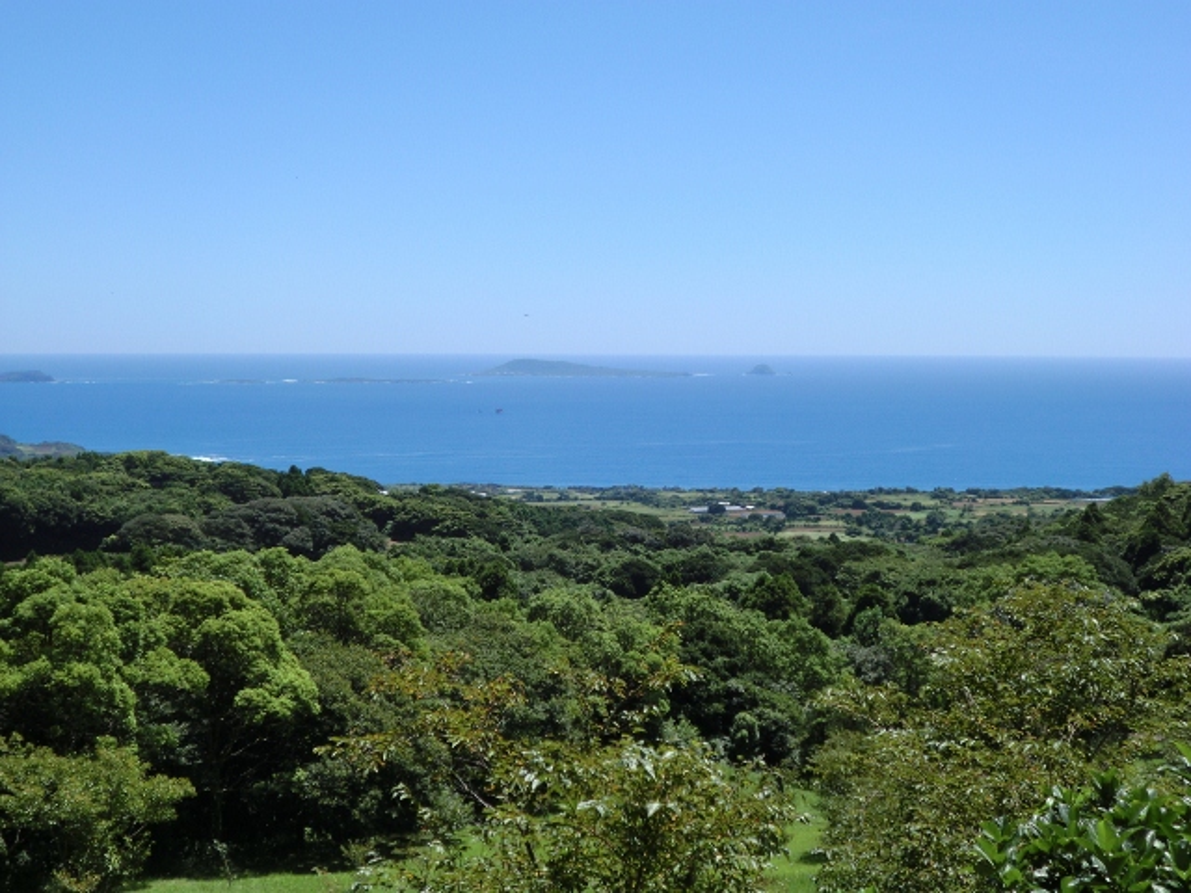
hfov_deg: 35.5
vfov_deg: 27.0
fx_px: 1858
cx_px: 596
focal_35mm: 54
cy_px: 446
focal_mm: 9.8
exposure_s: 1/500
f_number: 4.5
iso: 50
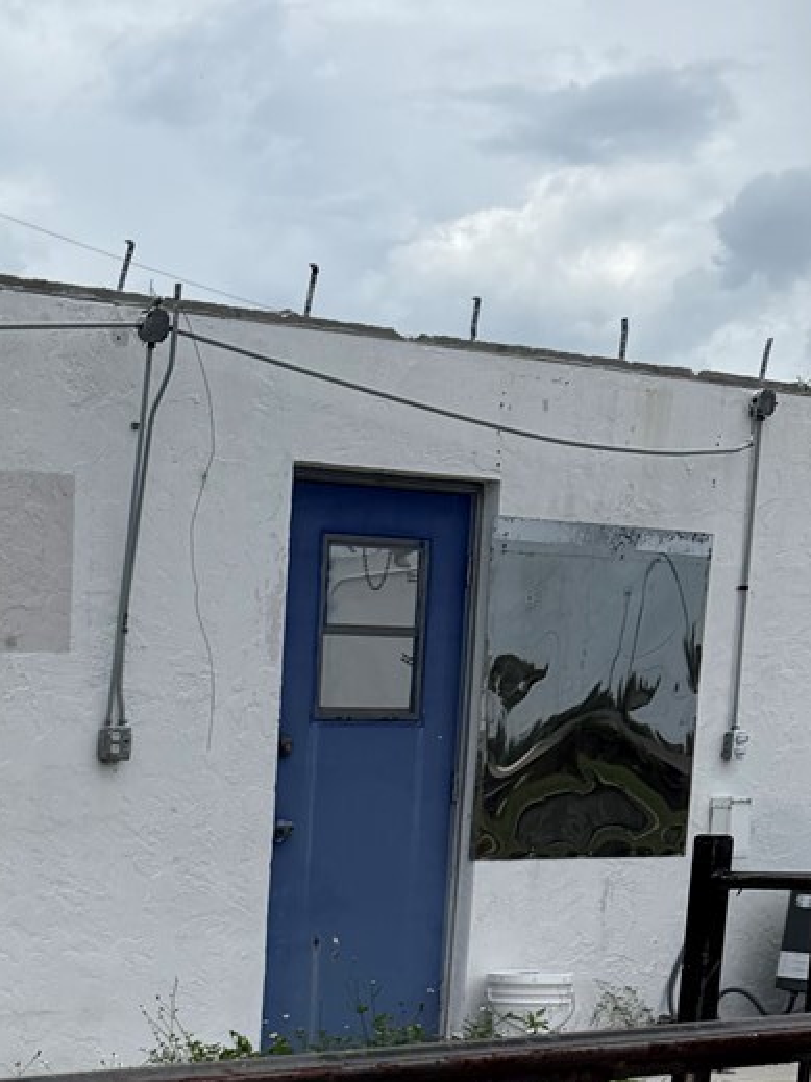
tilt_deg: -12.4
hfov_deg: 18.3
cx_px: -292
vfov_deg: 23.8
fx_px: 2313
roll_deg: -0.1
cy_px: 1330
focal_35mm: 74
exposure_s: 1/10309
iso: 80
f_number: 1.78
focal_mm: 6.76
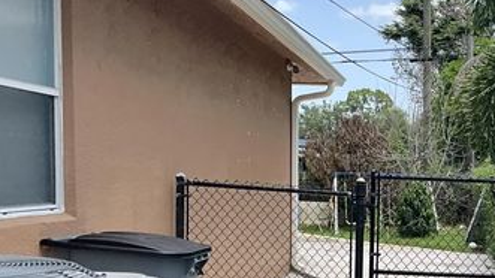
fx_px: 800
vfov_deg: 19.4
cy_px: 239
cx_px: 450
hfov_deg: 32.6
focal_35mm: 61
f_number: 1.8
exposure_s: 1/1121
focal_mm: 3
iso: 25
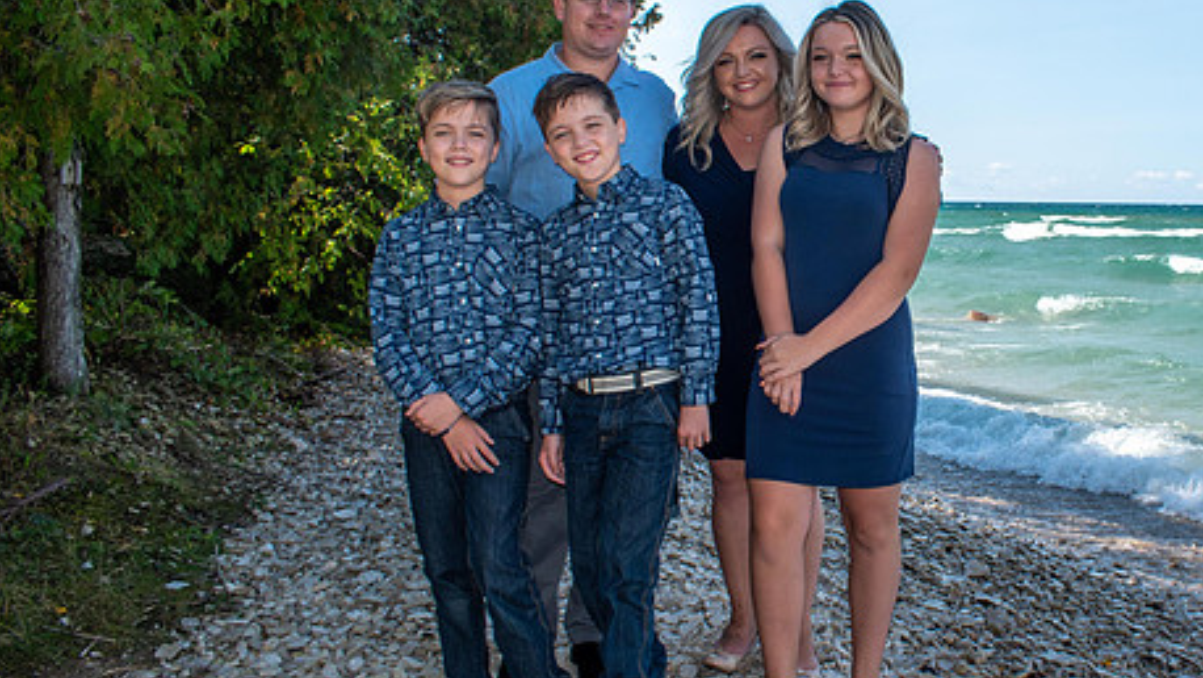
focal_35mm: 42
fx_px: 1340
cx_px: 881
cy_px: 298
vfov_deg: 28.4
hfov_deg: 46.8
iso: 100
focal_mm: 18
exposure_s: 1/200
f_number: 9
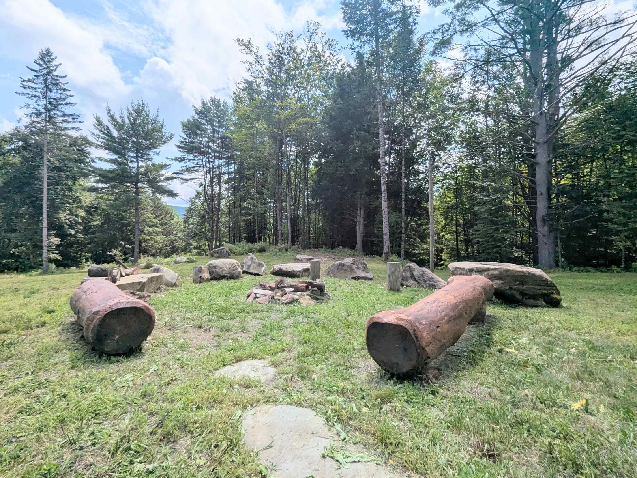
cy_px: 224
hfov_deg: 102.0
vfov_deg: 85.6
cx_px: 310
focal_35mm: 14
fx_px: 258
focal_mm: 1.95
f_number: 2.2
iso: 47
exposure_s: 1/4348
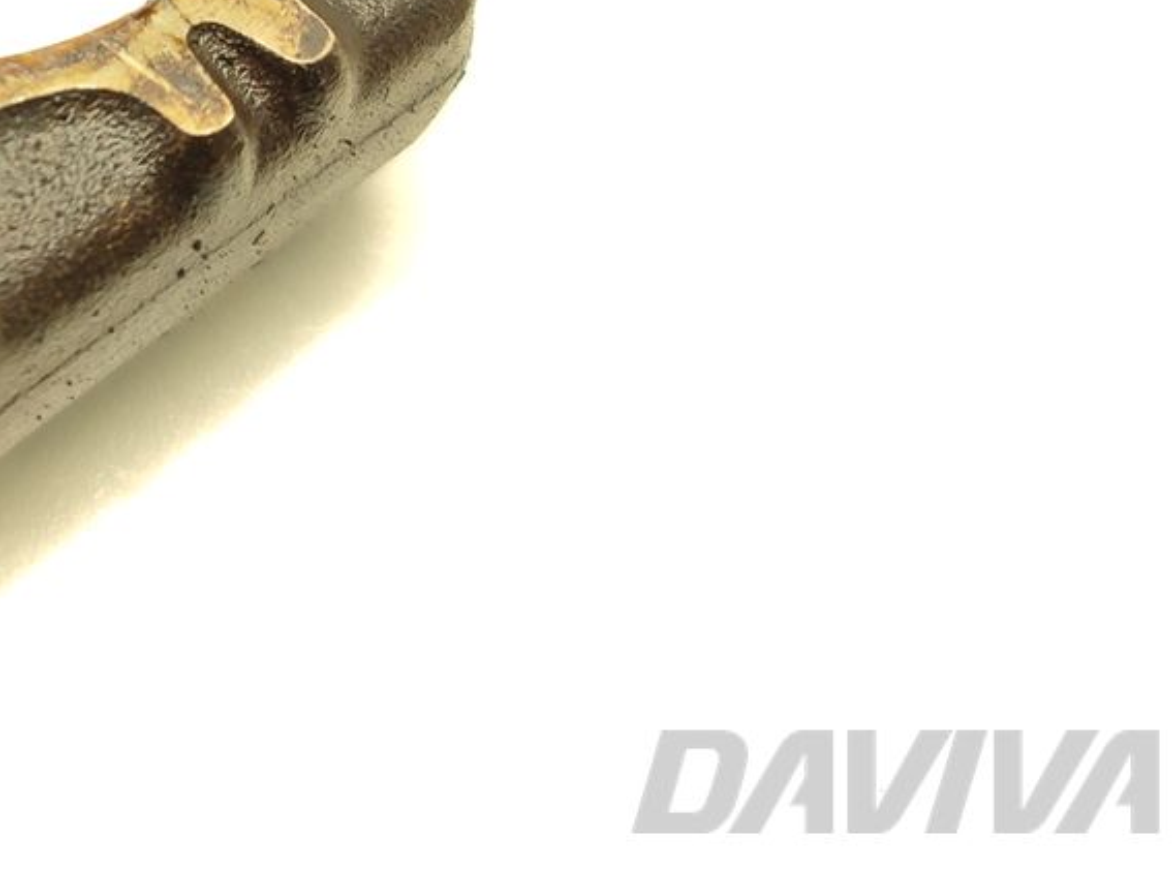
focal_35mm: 54
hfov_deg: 31.7
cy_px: -97
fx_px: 1835
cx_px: -101
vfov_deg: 25.1
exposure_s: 1/80
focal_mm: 5.89
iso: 160
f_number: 1.89
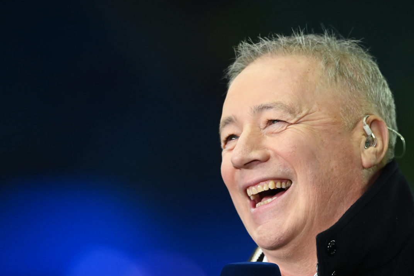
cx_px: 340
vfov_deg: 1.9
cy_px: 231
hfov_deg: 2.9
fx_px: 8255
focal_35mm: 718
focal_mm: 400
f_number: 3.2
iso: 3200
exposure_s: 1/2000
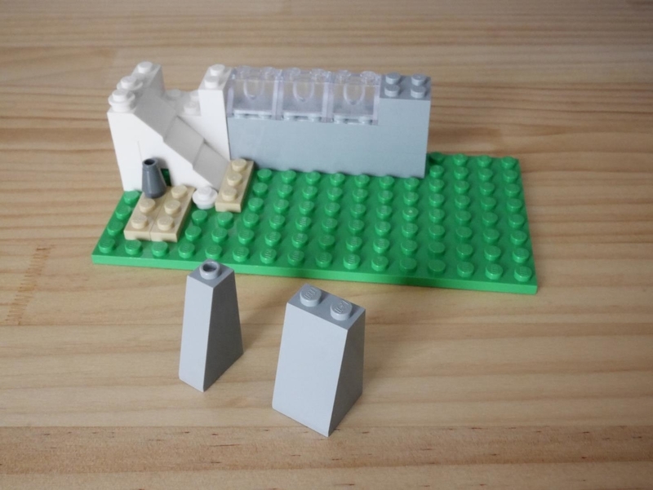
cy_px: 245
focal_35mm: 40
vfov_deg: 36.0
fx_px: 755
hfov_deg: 46.8
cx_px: 326
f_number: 13
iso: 3200
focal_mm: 20
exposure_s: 1/60
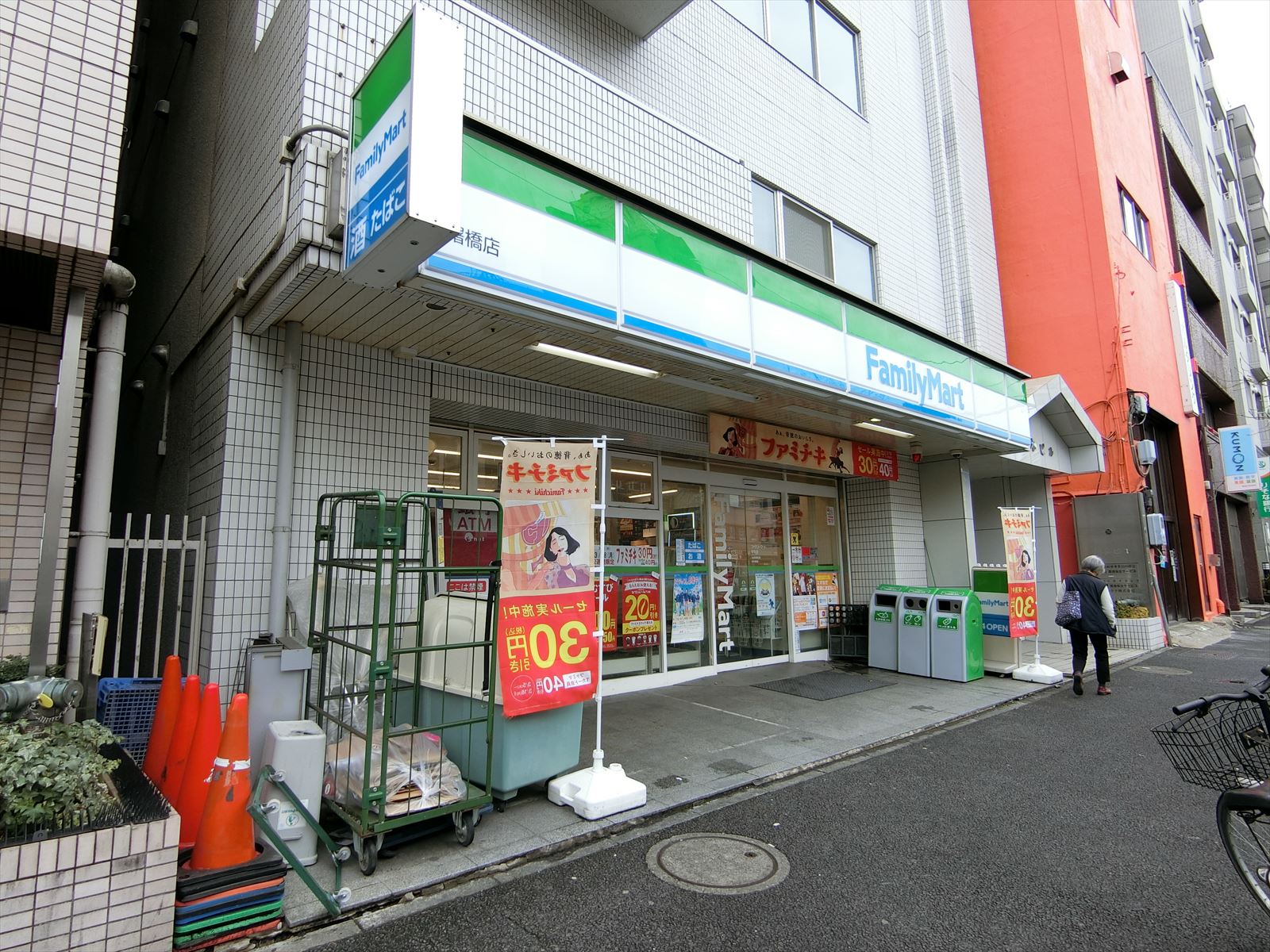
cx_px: 635
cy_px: 476
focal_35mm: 19
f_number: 2.7
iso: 80
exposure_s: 1/250
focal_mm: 4.06
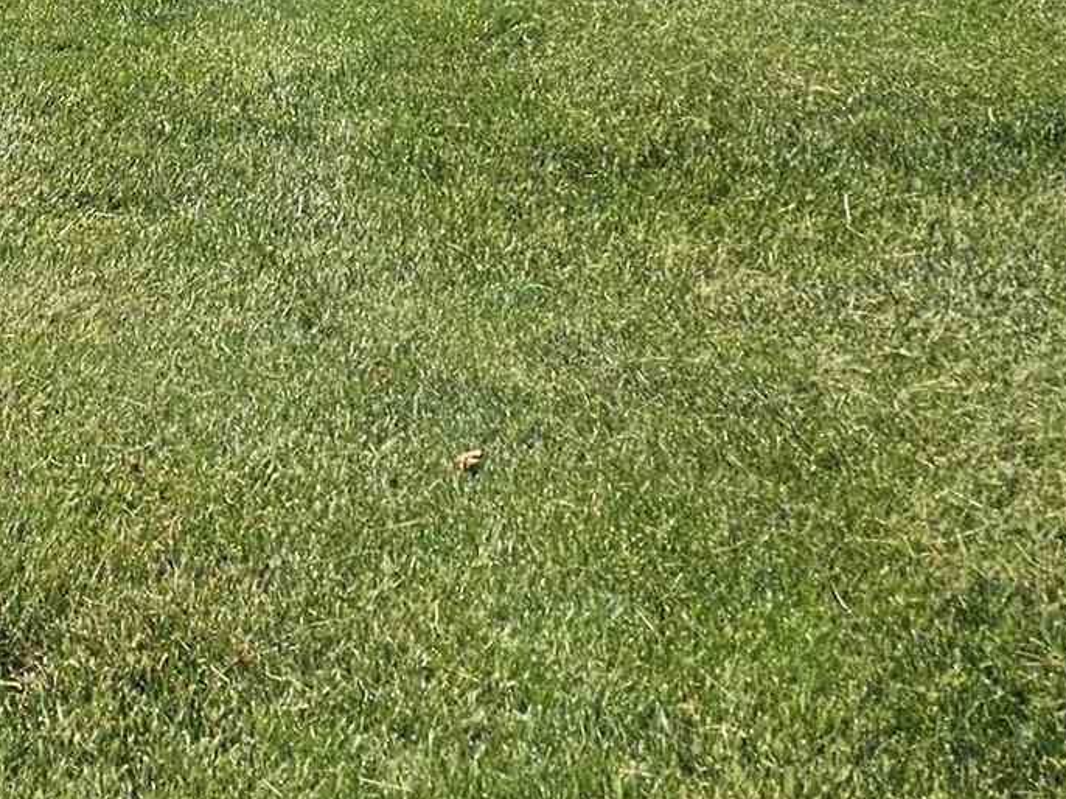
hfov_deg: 18.6
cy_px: -577
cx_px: 20
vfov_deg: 13.1
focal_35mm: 103
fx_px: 3171
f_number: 1.7
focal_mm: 6.3
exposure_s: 1/1559
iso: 10
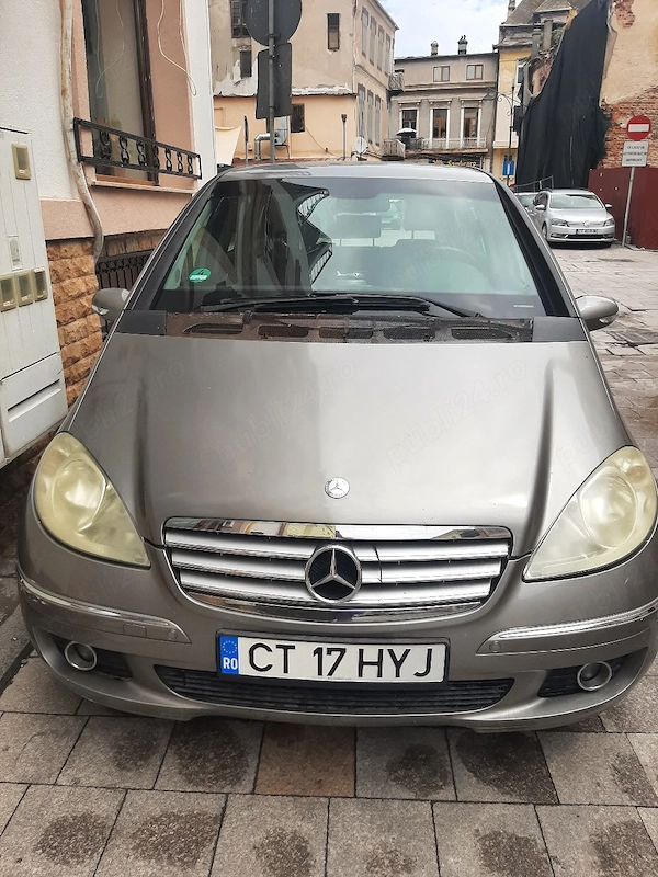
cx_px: 329
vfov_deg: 67.3
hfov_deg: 53.1
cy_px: 438
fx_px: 659
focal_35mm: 26
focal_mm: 3.93
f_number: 1.7
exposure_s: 1/2000
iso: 40
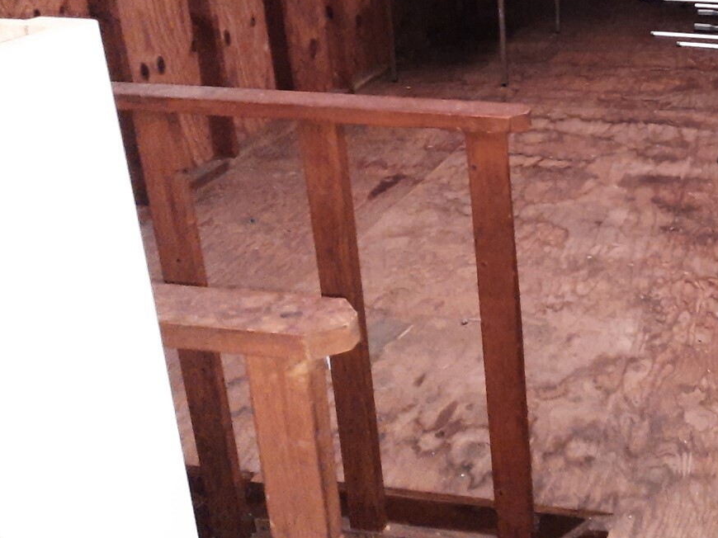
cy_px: 140
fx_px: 954
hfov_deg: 38.7
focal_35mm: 46
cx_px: 633
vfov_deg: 31.0
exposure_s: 1/24
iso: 640
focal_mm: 4.6
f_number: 2
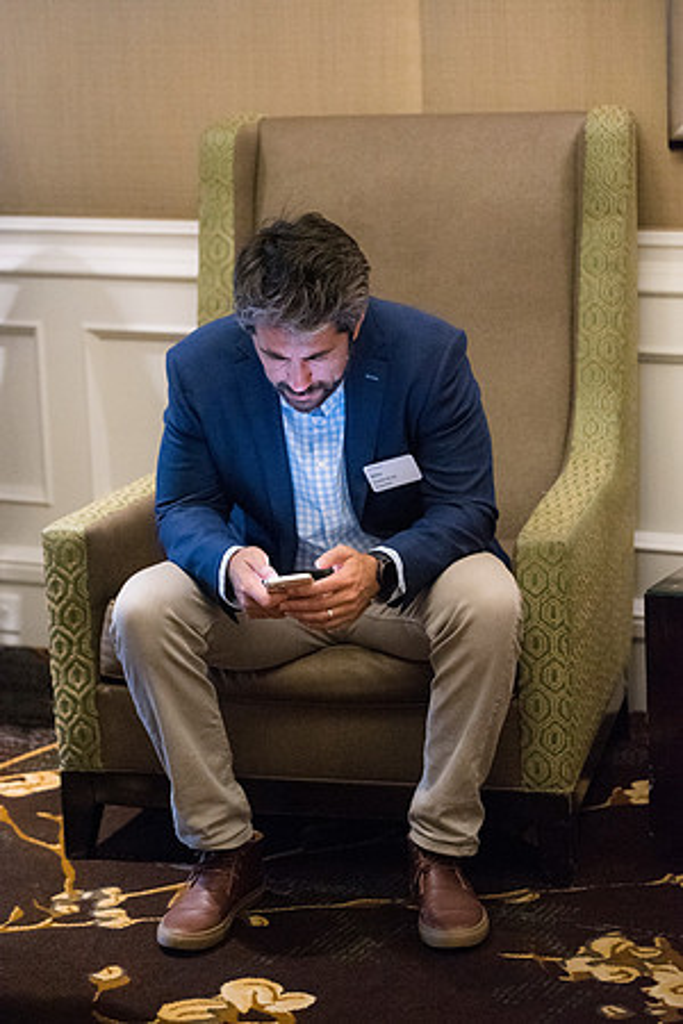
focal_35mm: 92
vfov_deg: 22.1
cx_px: 342
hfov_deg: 14.9
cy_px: 512
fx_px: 2618
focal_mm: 92
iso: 6400
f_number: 2.8
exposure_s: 1/125
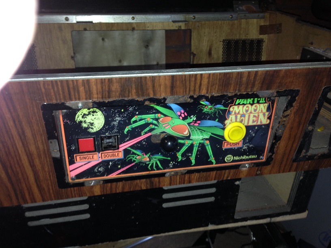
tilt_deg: -27.0
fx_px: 316
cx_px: 166
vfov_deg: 42.9
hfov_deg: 55.4
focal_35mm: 33
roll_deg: -0.2
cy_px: 124
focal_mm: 4.12
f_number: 2.4
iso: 80
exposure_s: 1/16
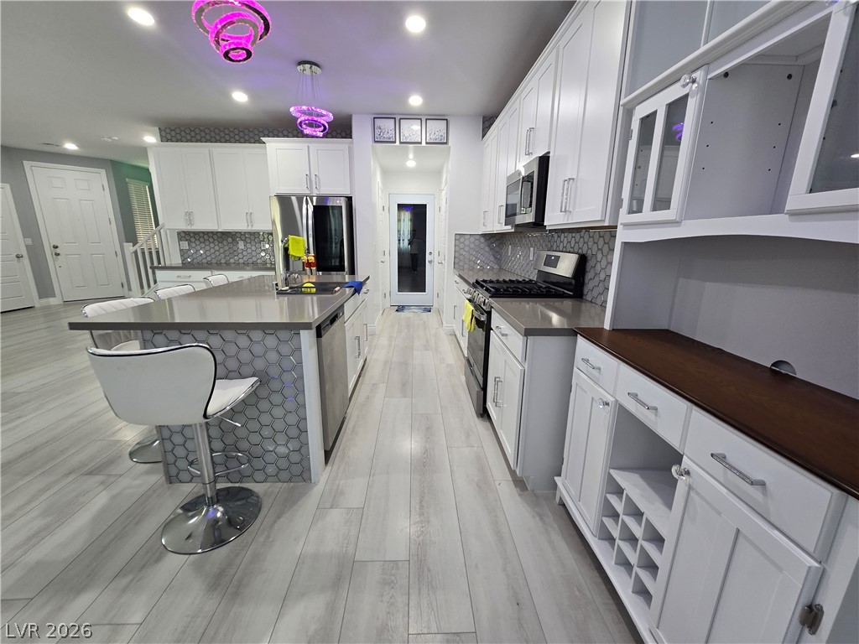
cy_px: 322
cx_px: 430
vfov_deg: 89.9
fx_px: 323
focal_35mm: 13
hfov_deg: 106.2
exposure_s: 1/60
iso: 125
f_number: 2.2
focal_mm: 2.2
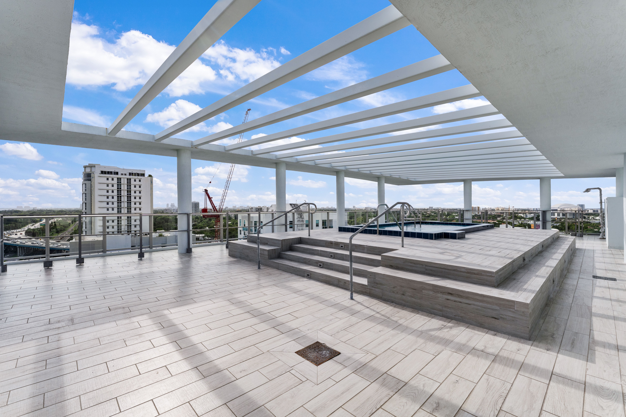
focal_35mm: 15
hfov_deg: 98.9
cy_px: 208
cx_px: 313
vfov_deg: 75.9
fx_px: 268
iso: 320
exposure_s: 1/500
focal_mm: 15.4
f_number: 11
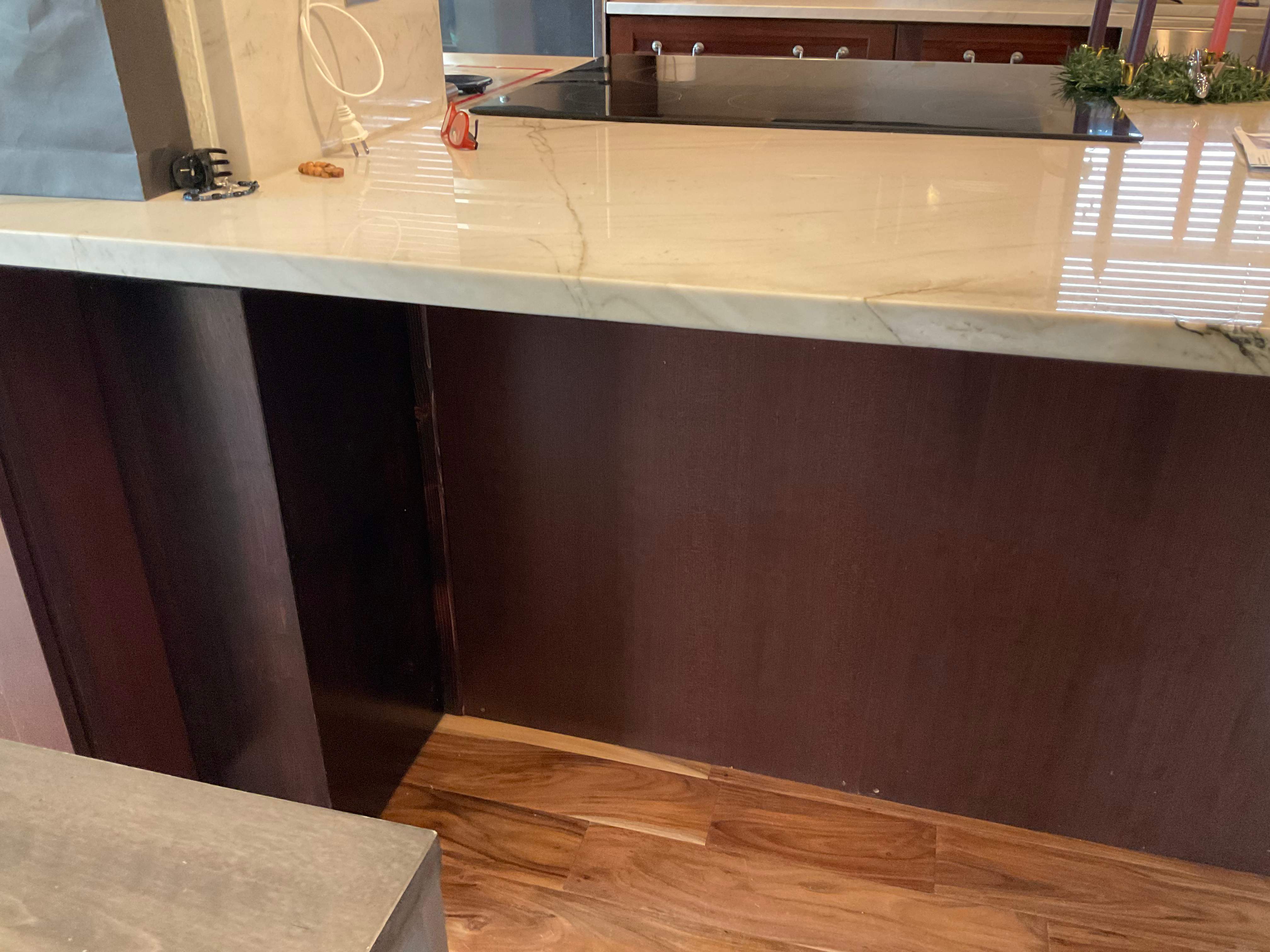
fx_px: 1064
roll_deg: +0.6
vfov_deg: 48.2
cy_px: 476
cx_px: 635
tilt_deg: -27.7
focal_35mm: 29
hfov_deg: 61.7
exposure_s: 1/30
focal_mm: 3
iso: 250
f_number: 1.8
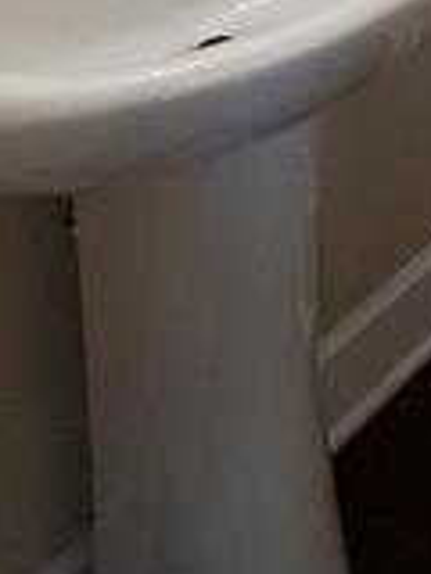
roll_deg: -0.5
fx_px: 1112
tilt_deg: -7.8
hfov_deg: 18.8
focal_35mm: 67
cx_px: 682
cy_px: -531
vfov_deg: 19.3
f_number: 2.2
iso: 250
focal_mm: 2.22
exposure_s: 1/120
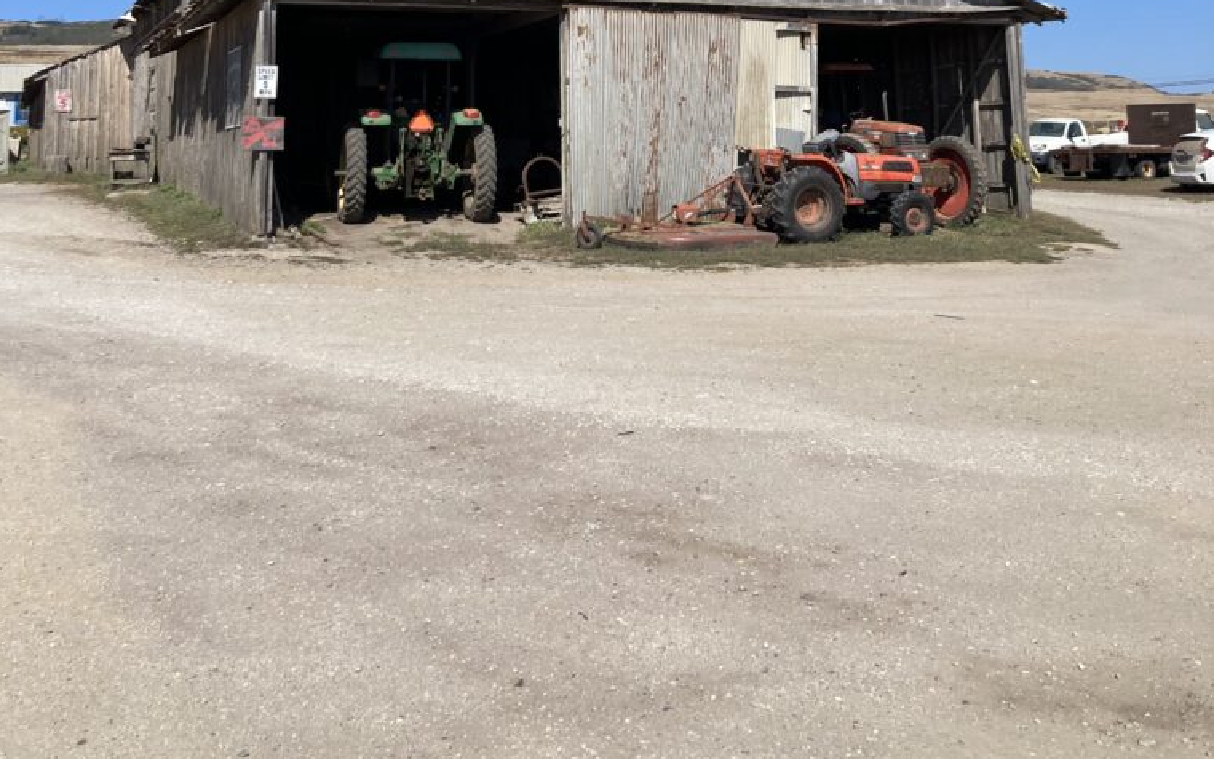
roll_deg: +1.0
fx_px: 1323
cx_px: 607
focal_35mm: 40
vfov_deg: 29.3
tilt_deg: +12.9
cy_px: -46
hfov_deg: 49.3
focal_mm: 3.99
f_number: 1.8
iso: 20
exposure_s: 1/2558
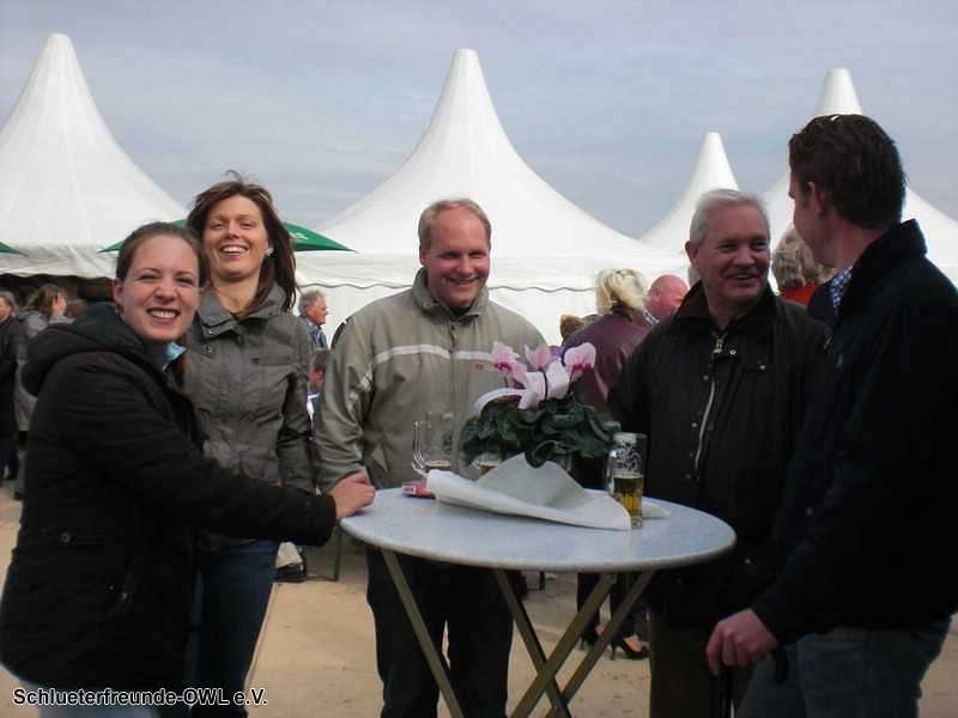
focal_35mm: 38
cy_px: 359
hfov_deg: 49.0
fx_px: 1052
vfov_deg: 37.7
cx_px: 479
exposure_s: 1/320
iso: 64
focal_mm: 6.3
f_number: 5.6
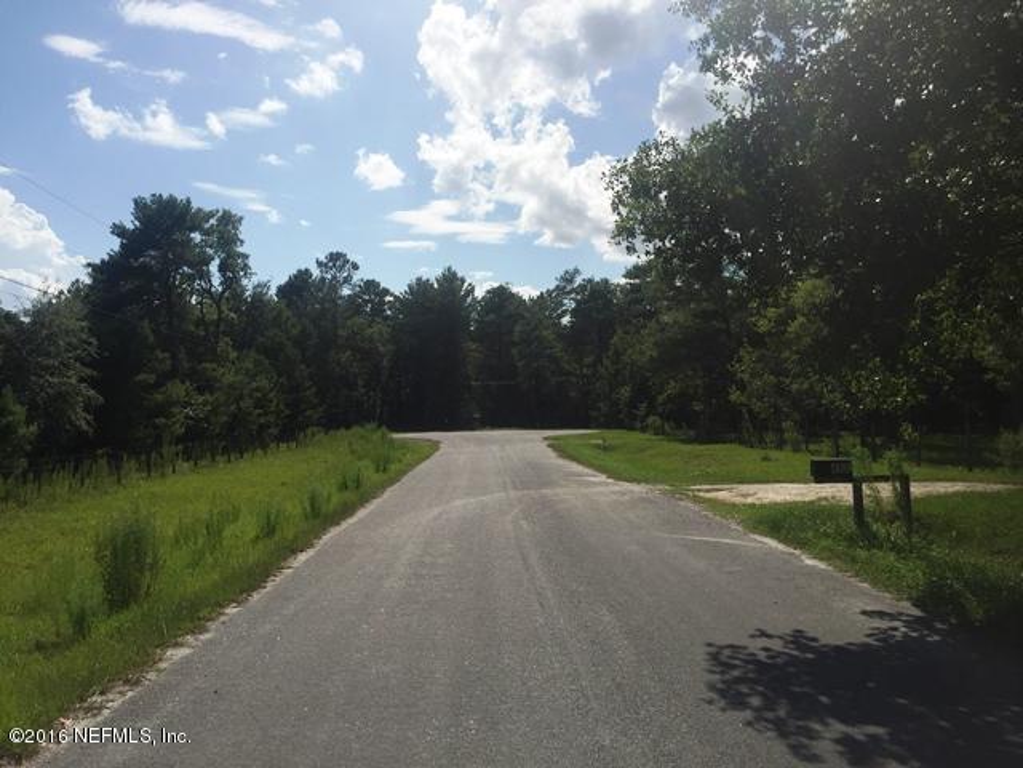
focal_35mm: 29
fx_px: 857
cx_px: 512
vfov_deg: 48.2
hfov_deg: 61.7
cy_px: 384
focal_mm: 4.15
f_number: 2.2
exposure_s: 1/4950
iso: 32
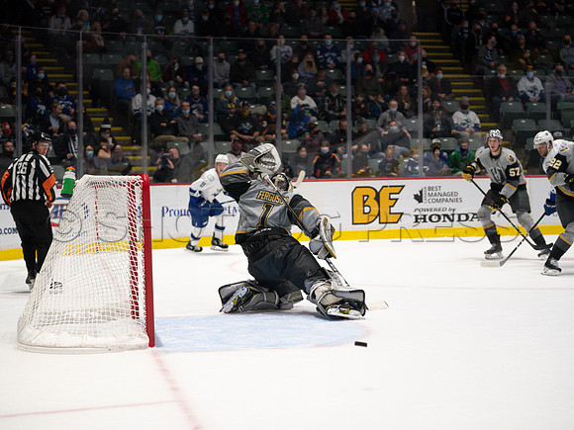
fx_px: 1328
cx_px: 287
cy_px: 215
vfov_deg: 18.4
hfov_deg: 24.4
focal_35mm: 80
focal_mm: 74
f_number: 2.8
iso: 2000
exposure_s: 1/1000
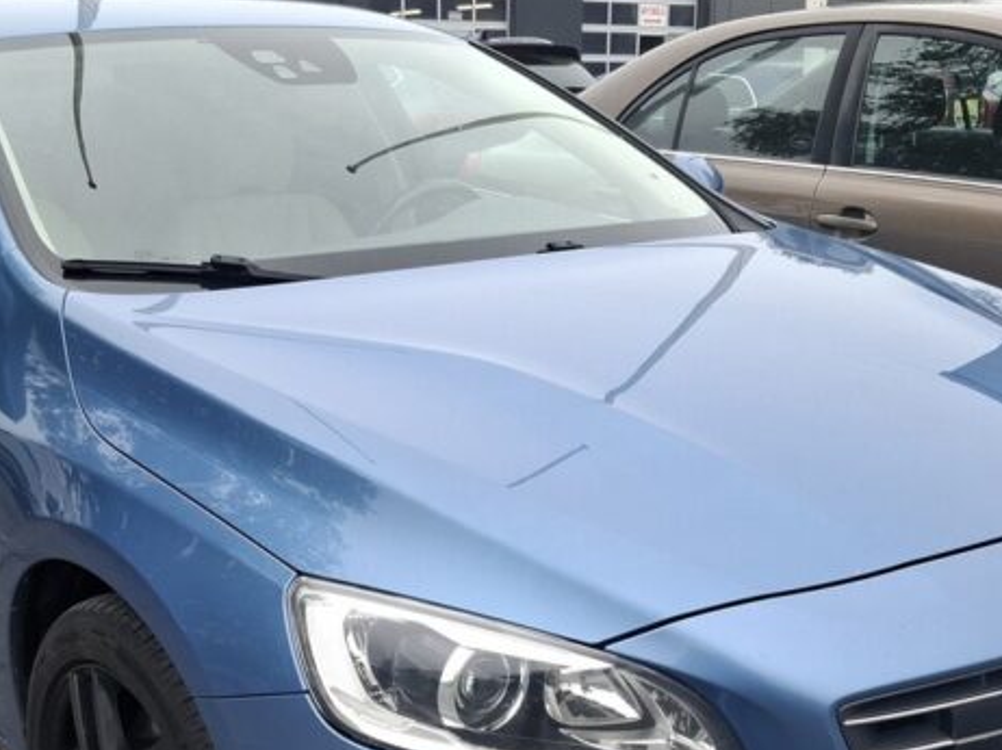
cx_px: 412
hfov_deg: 37.4
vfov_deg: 27.8
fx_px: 1475
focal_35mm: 51
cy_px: 633
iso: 50
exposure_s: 1/400
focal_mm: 5.54
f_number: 1.8
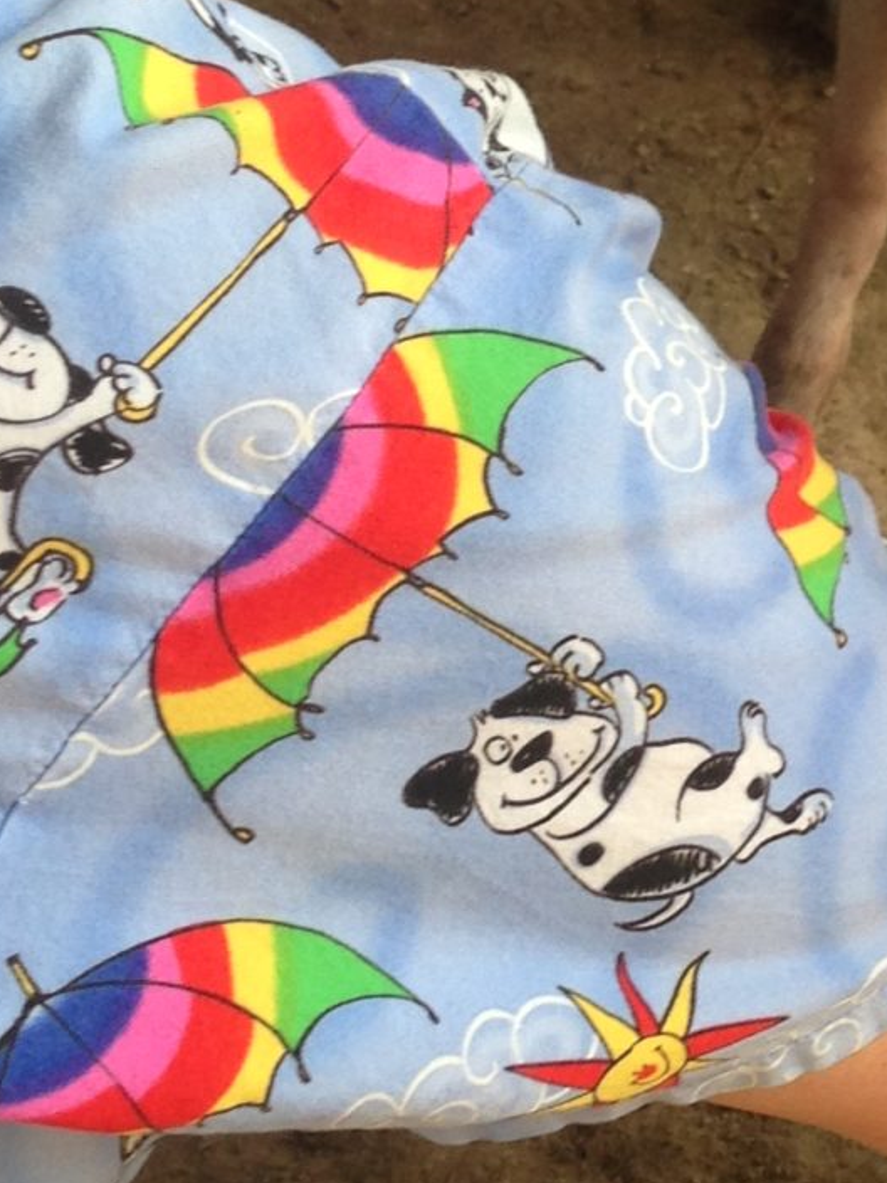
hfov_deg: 12.1
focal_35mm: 120
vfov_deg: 16.3
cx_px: 1010
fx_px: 4100
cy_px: 279
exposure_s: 1/170
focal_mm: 4.12
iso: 50
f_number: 2.4
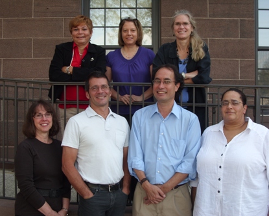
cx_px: 132
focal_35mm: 59
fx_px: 470
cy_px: 109
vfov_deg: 25.8
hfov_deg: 32.0
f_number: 3.1
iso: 50
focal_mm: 9.3
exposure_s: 1/109
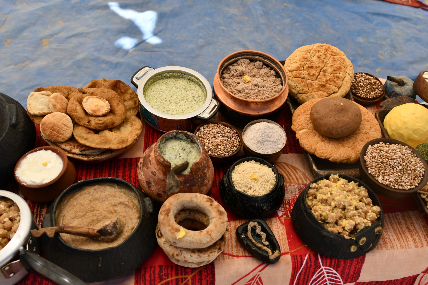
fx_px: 428
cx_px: 214
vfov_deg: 36.8
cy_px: 142
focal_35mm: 36
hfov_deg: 53.2
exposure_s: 1/640
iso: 100
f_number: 4
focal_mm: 24
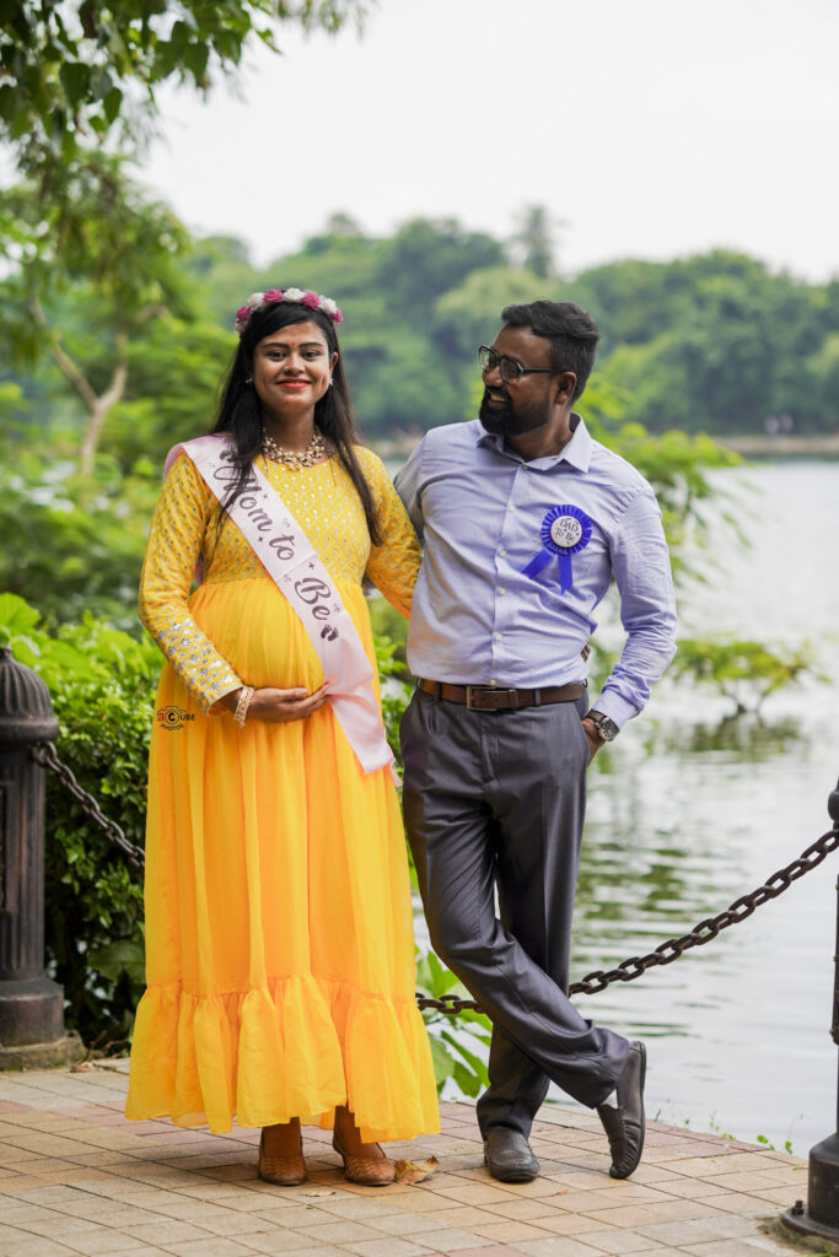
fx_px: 2935
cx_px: 420
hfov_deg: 16.3
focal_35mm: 84
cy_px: 628
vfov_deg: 24.2
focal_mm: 56
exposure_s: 1/1250
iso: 100
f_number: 1.8
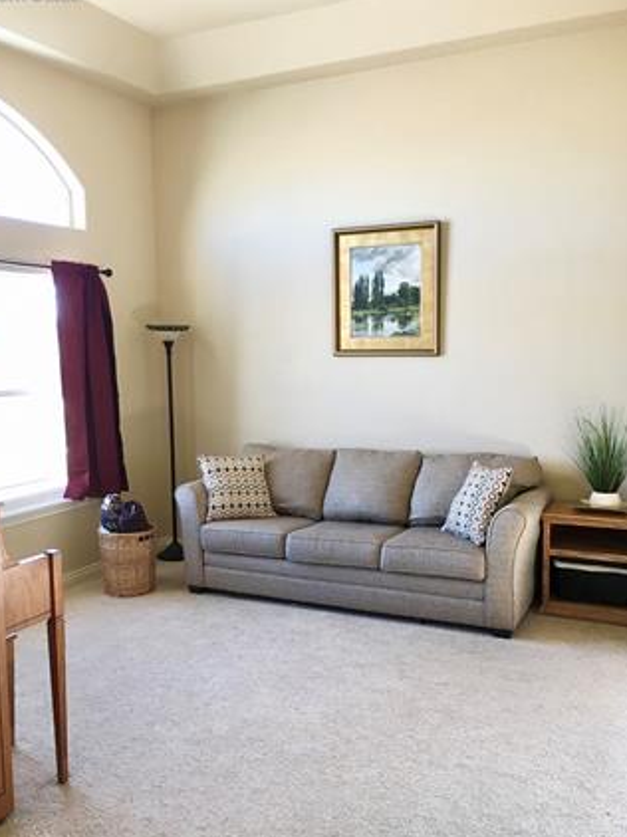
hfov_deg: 42.9
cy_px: 438
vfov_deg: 55.4
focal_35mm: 33
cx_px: 300
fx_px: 798
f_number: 2.2
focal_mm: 4.15
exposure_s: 1/30
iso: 25
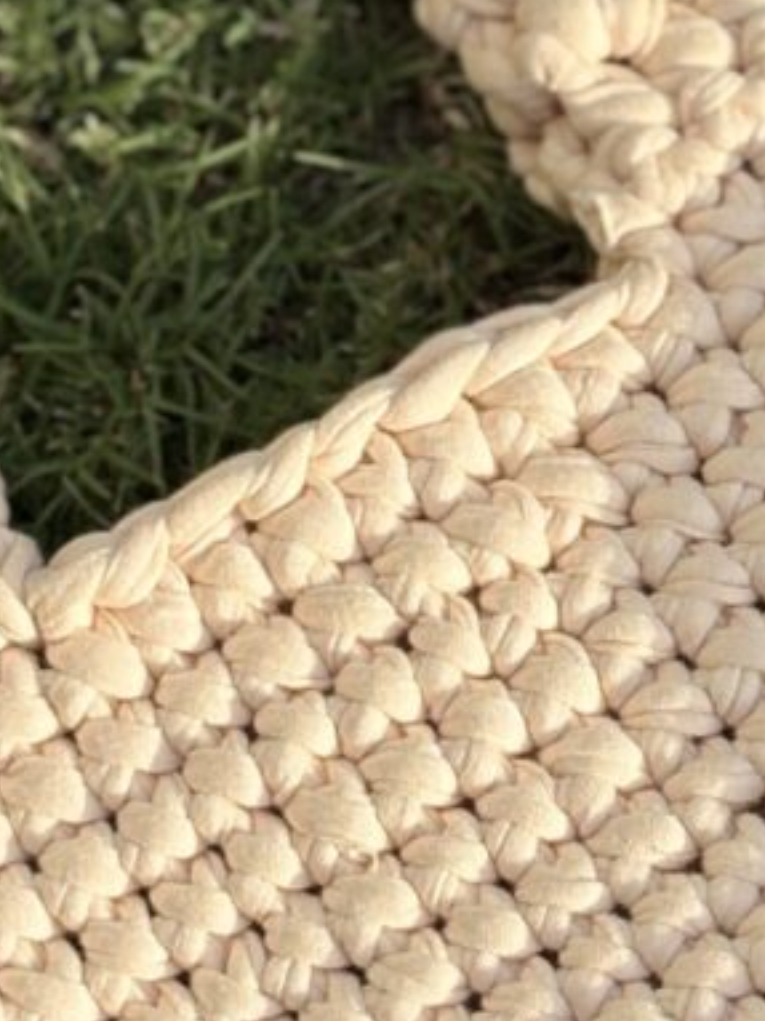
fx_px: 5336
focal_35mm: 181
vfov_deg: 10.9
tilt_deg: -66.0
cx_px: 504
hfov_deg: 8.2
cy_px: 399
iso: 40
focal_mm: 5.96
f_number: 1.6
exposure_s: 1/1241
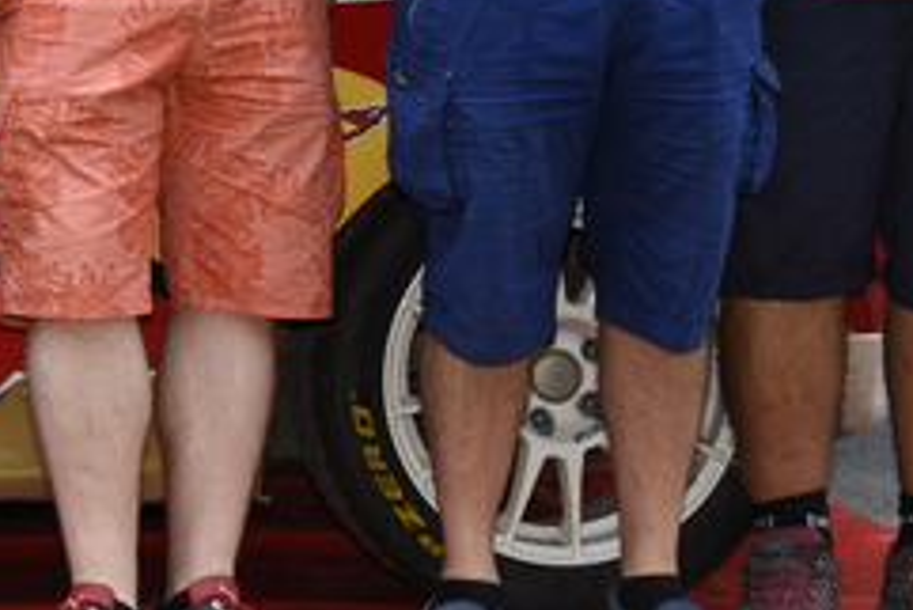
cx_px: -462
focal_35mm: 153
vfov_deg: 8.9
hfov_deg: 12.7
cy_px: -150
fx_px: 3882
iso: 320
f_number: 5.6
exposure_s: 1/250
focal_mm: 24
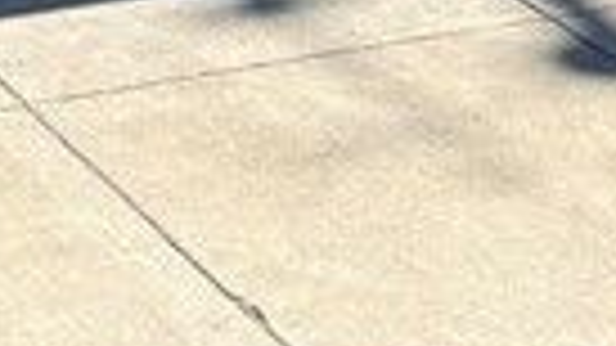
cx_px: -189
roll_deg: -0.1
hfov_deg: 10.8
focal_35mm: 195
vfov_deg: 5.4
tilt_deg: -2.3
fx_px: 3184
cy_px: -1096
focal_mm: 6.76
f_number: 1.78
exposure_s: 1/2445
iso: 80
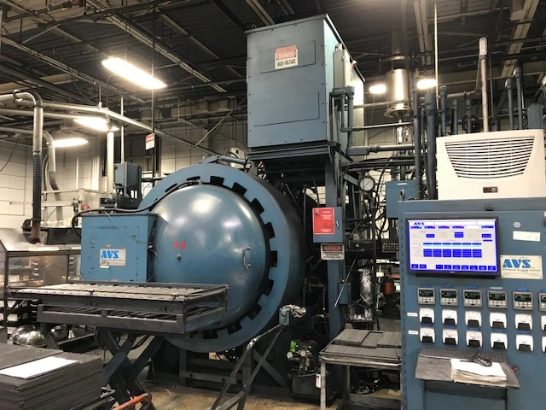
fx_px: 442
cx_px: 273
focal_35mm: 28
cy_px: 205
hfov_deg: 63.4
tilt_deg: +6.5
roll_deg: +0.3
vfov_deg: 49.7
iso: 50
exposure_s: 1/15
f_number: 1.8
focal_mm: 3.99
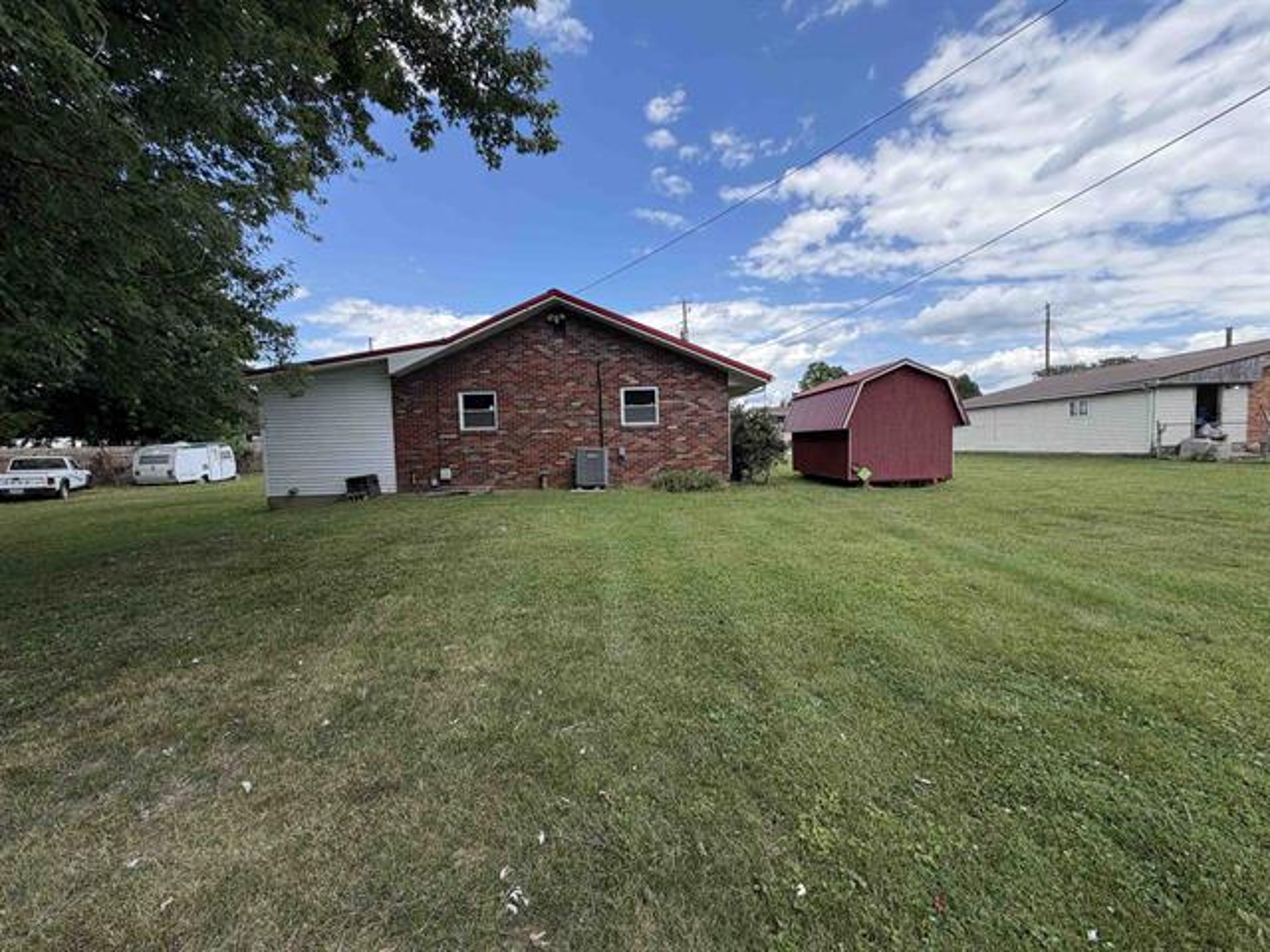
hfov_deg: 102.1
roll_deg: +2.5
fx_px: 514
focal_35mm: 14
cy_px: 476
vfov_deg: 85.7
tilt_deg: -4.1
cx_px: 635
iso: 40
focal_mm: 2.22
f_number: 2.2
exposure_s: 1/770
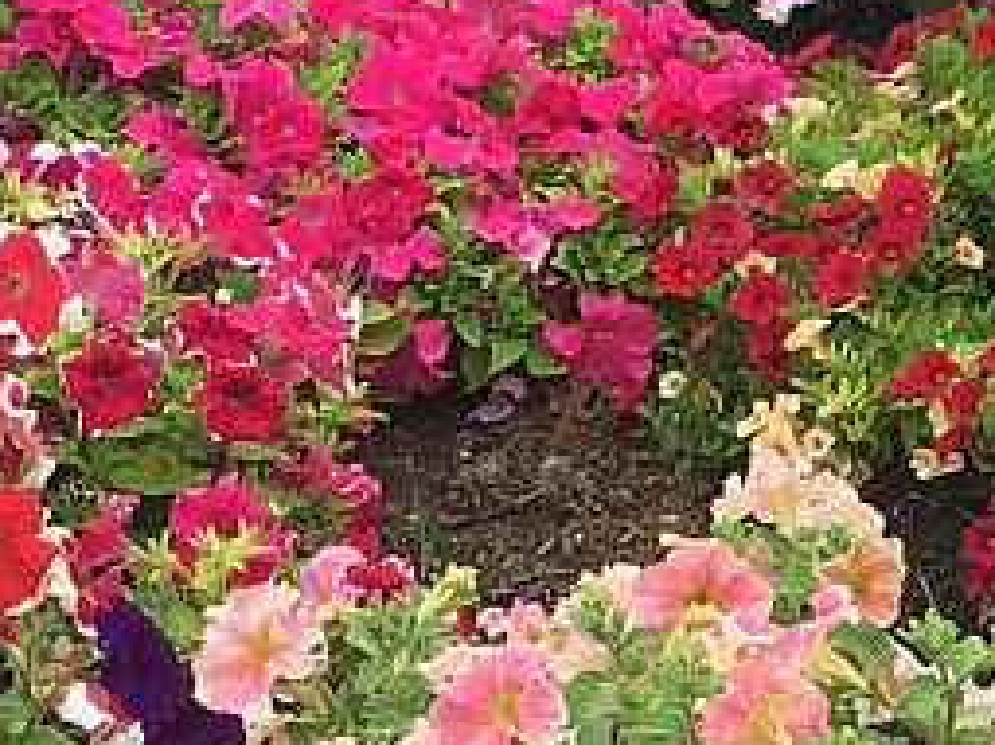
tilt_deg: -27.5
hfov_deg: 10.8
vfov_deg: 8.1
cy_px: 913
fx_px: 5229
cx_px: 894
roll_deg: -0.2
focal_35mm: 182
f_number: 2.2
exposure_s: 1/405
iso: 25
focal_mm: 4.15
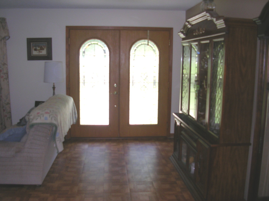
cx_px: 134
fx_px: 295
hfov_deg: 49.0
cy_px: 100
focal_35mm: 38
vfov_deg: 37.7
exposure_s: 1/60.1
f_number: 2.8
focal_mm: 5.8
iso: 50
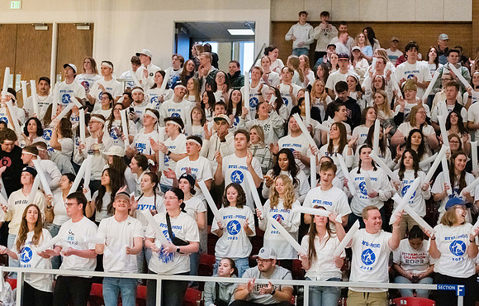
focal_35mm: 72
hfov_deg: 28.4
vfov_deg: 18.3
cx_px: 240
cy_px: 149
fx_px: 946
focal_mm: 70
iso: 20000
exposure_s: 1/1000
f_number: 2.8
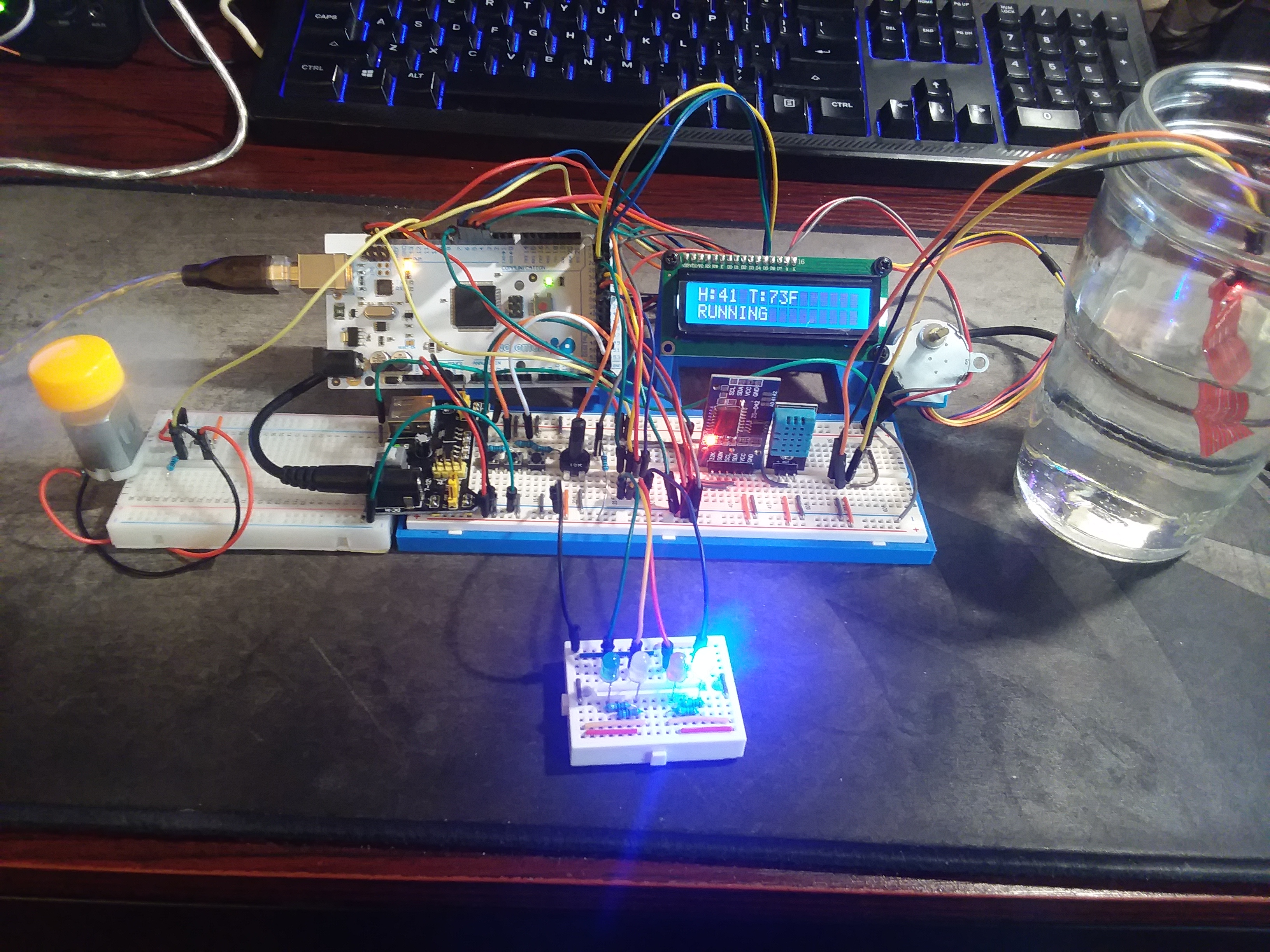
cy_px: 476
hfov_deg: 65.3
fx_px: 991
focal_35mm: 27
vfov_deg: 51.4
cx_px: 635
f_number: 1.9
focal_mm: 2.91
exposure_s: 1/15
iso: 200
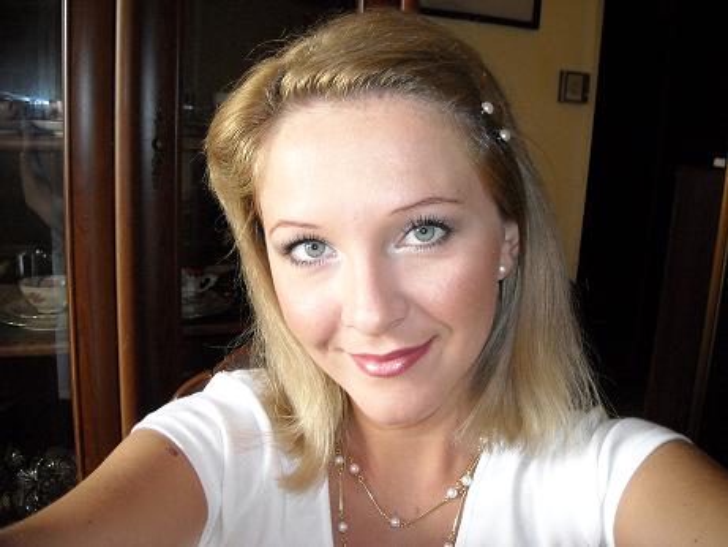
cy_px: 274
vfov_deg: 40.7
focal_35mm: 35
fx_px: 736
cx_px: 364
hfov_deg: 52.6
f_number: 2.8
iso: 400
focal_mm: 5.7
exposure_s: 1/16
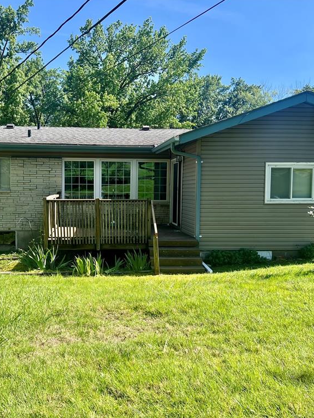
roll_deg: -0.6
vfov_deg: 52.6
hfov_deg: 40.4
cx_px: 117
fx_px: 423
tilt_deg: -3.4
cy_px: 209
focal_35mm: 35
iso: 50
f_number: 1.5
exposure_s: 1/1779
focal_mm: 5.7
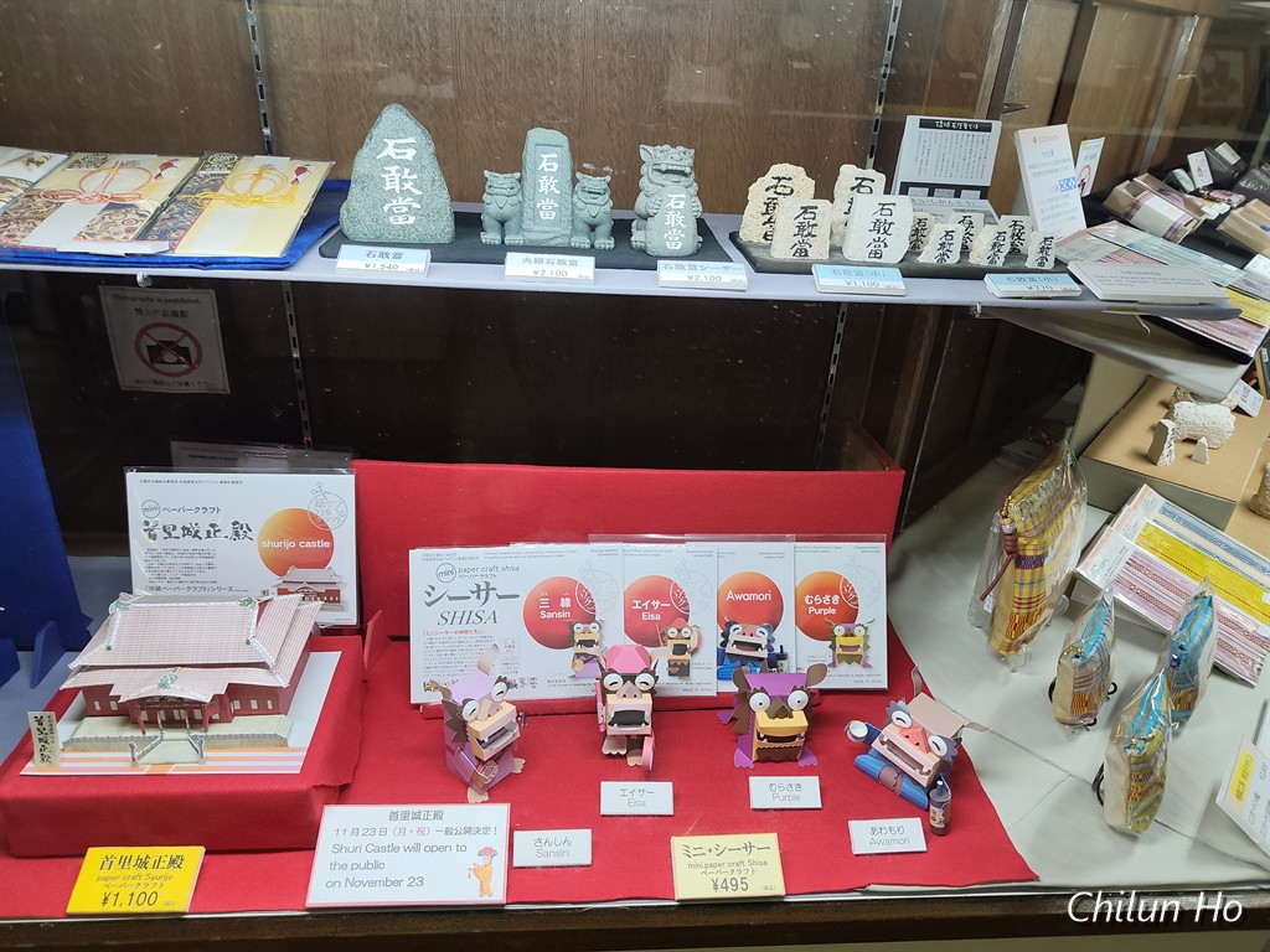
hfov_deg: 73.9
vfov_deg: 58.9
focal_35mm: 23
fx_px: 844
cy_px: 476
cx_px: 635
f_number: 1.7
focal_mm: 6.07
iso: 160
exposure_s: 1/60
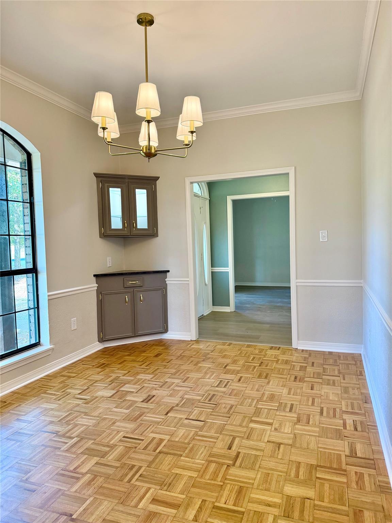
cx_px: 196
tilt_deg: -3.1
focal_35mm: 24
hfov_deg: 56.8
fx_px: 362
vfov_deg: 71.6
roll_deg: +1.2
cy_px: 262
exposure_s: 1/120
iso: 250
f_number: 1.78
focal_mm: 6.76
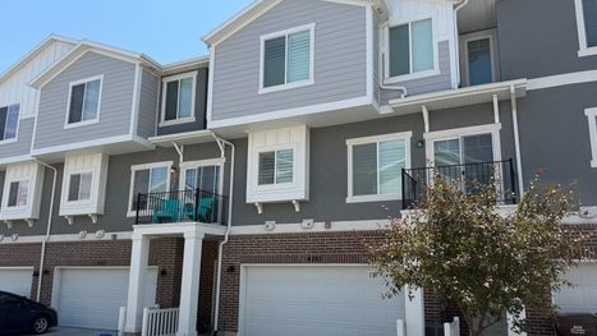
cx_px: 298
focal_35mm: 28
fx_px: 443
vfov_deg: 41.4
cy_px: 199
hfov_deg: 67.9
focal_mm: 6.76
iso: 80
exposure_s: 1/3584
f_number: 1.78
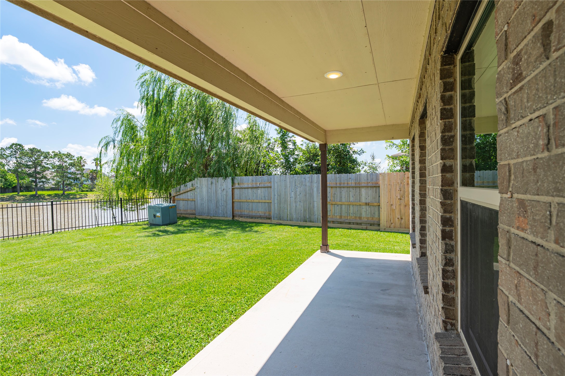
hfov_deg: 93.3
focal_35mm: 17
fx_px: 267
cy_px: 188
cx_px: 282
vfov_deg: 70.4
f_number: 11
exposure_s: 1/125
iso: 125
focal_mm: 17
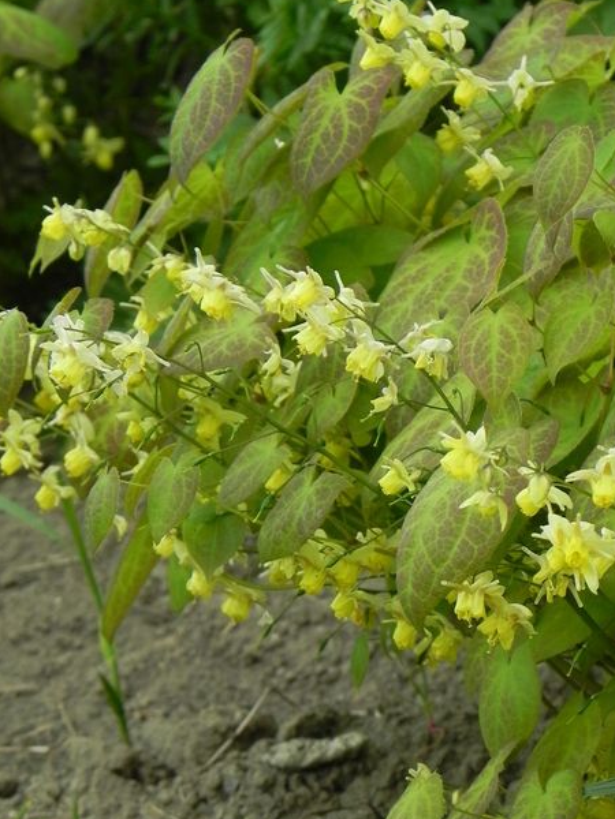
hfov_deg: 8.6
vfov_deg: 11.5
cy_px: 399
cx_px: 385
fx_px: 4074
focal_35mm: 172
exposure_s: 1/100
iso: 160
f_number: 5
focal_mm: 23
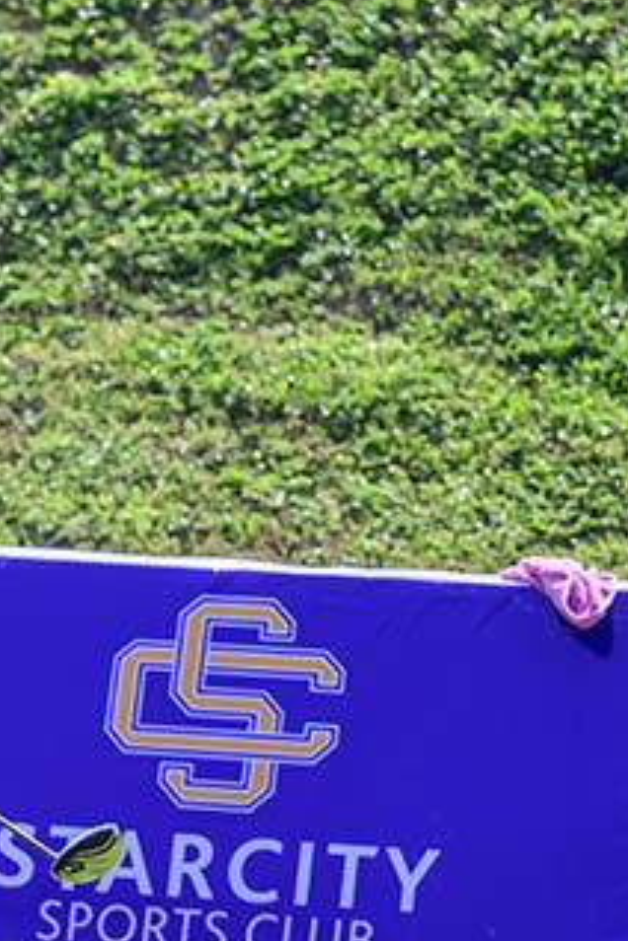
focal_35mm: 377
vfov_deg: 5.5
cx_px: -193
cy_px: 473
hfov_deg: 3.6
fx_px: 9864
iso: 800
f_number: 2.8
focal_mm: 125
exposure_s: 1/10000
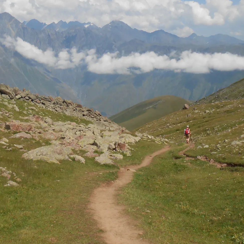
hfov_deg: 37.5
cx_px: 112
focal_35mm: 45
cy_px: 110
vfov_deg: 37.5
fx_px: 359
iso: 80
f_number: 3.5
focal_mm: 4.6
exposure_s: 1/1250
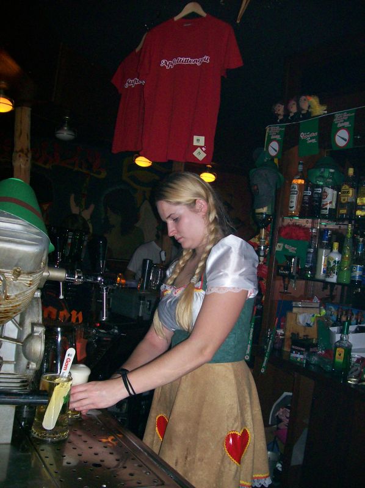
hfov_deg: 39.6
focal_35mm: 36
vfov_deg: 51.4
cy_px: 244
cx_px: 182
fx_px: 507
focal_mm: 6
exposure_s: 1/64
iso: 140
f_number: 2.7
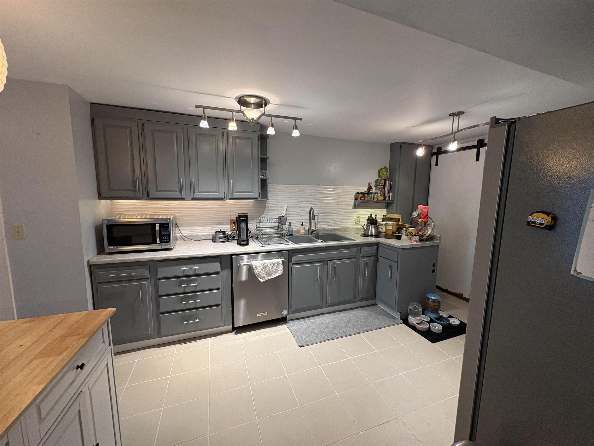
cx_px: 297
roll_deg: -0.5
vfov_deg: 85.7
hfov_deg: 102.1
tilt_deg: -7.5
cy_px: 223
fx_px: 240
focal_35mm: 14
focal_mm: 2.22
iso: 250
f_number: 2.2
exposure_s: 1/60
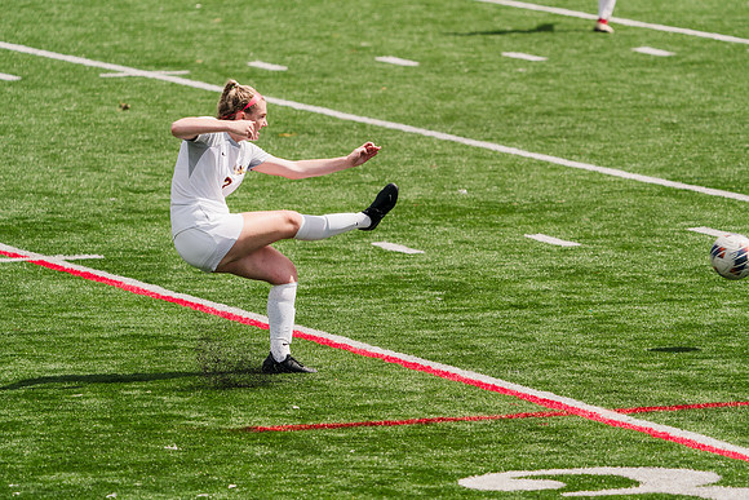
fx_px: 9112
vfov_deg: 3.1
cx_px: 429
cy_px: 213
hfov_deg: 4.7
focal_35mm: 438
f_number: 6.3
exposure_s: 1/1600
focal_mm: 382
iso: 320
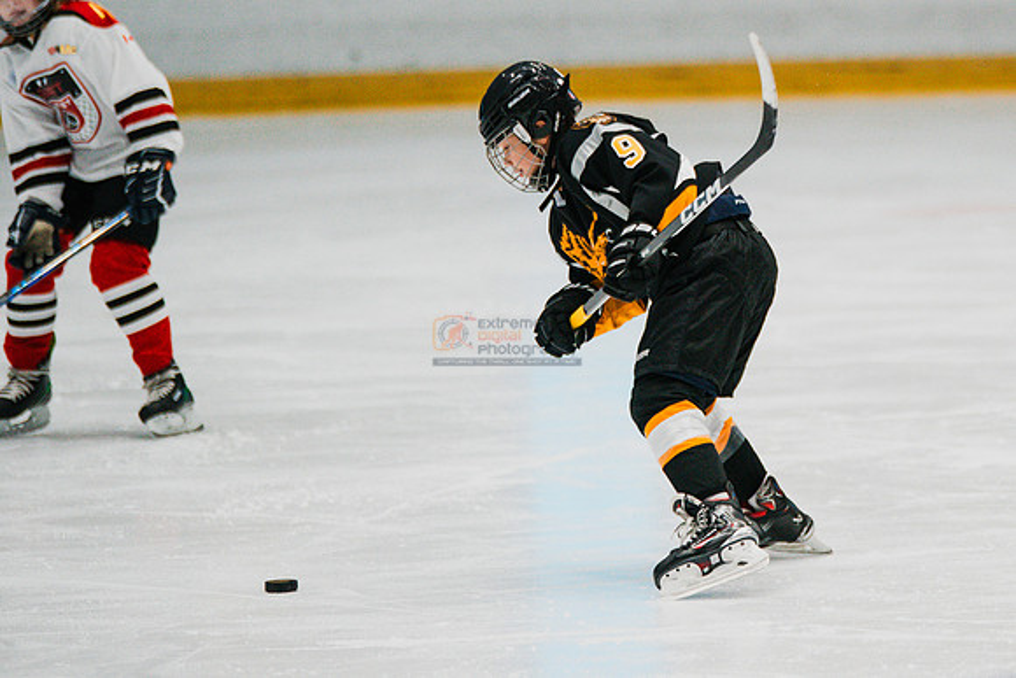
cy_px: 162
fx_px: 10621
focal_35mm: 376
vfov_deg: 3.7
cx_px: 774
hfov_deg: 5.5
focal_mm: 247
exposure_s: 1/1600
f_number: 3.2
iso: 3200
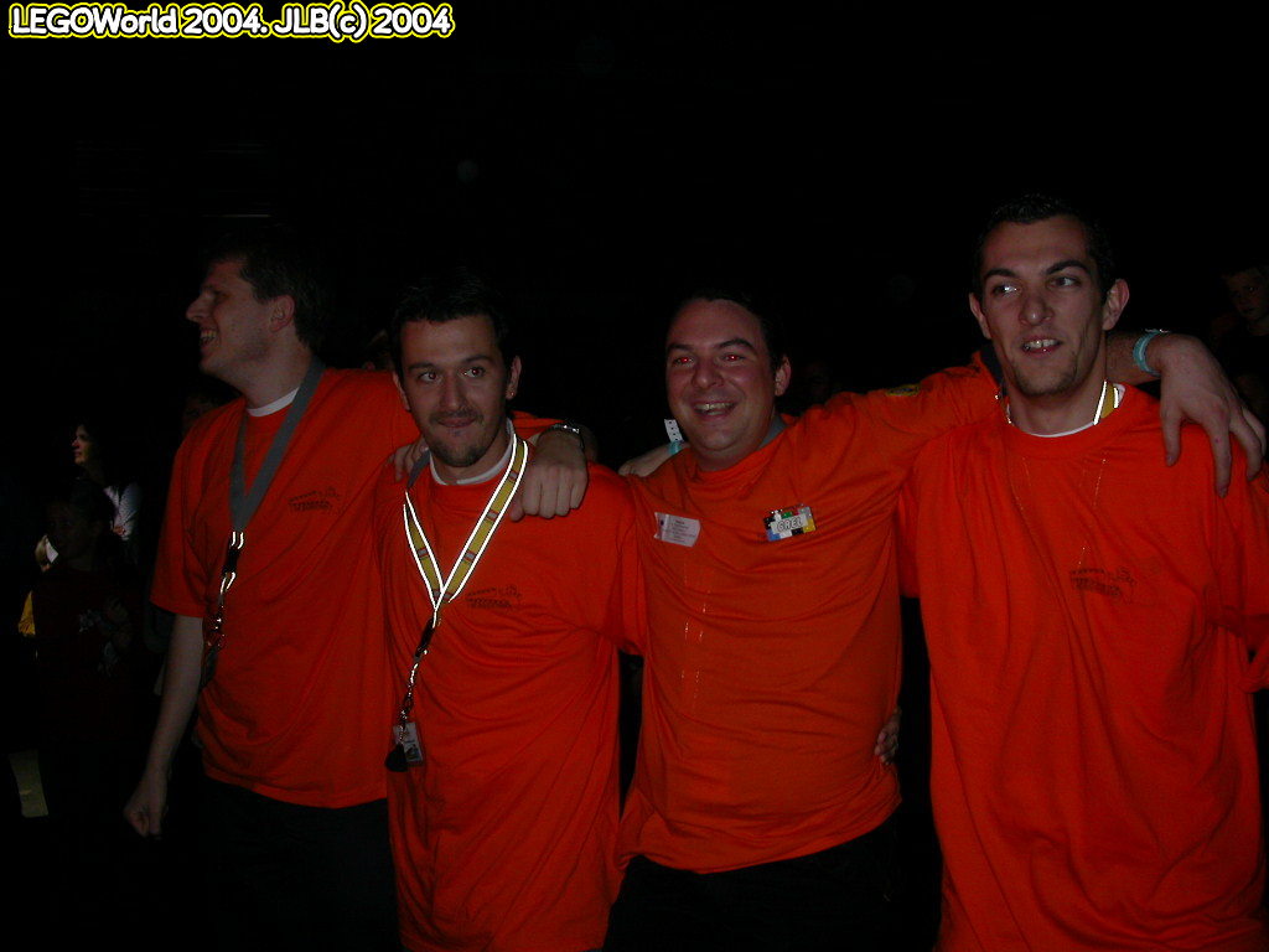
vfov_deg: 37.7
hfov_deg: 49.0
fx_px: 1393
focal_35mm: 38
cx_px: 634
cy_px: 476
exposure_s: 1/60
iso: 100
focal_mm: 7.85
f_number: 2.6
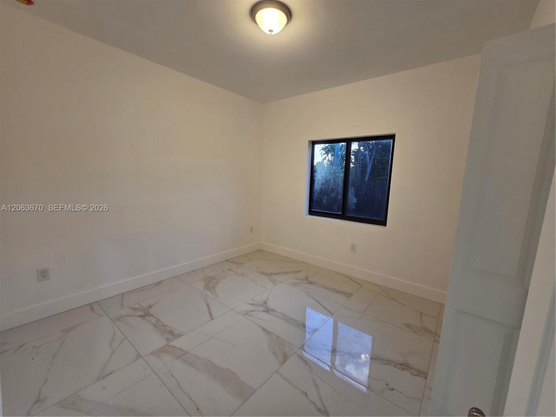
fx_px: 209
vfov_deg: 89.9
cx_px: 278
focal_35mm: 13
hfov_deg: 106.2
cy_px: 208
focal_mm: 2.2
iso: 160
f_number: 2.2
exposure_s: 1/60
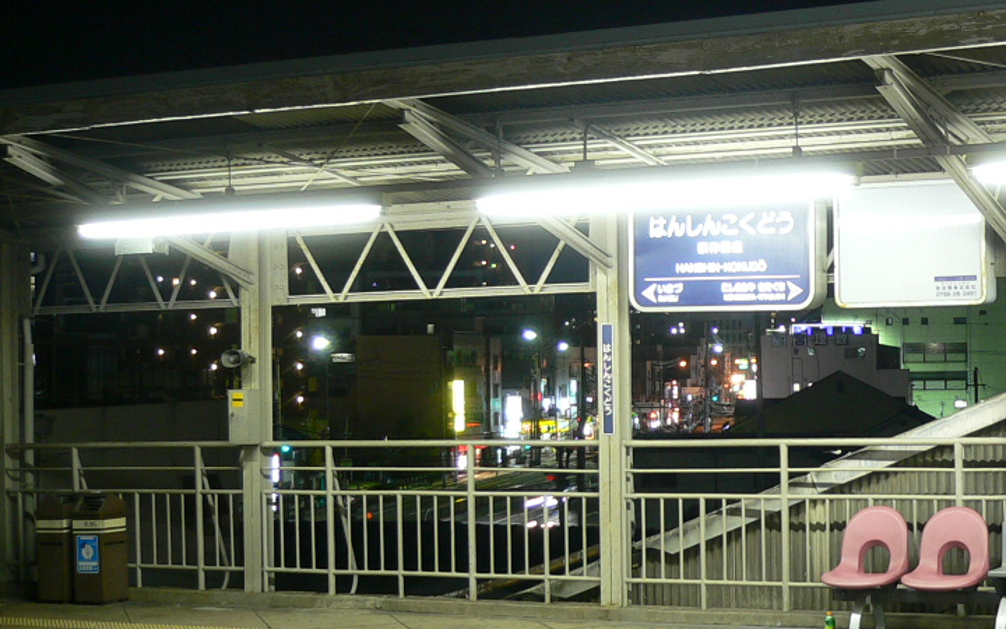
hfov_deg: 30.3
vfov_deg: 19.7
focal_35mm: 66
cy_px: 334
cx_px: 805
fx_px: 1810
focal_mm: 5.8
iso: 80
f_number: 2.8
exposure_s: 1/1.6
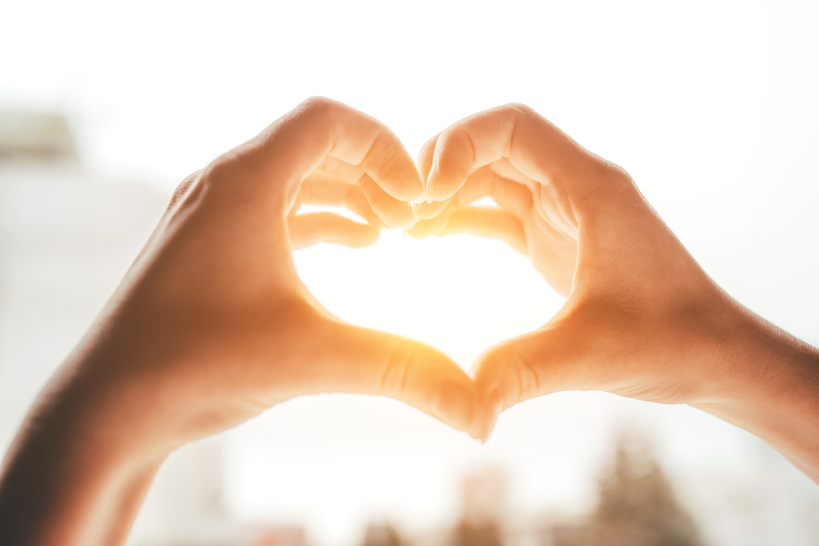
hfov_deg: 54.4
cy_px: 273
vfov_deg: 37.9
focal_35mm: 35
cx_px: 410
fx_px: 796
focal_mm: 35
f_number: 3.2
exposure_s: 1/200
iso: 160
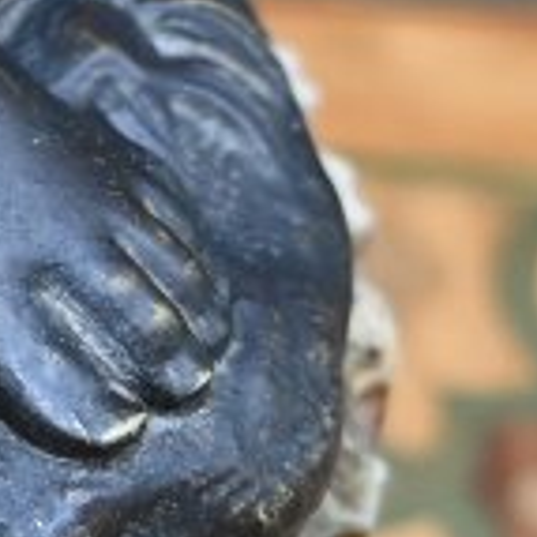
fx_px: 4033
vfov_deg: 7.6
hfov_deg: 7.0
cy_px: 64
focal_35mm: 230
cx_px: -898
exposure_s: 1/160
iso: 400
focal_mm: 21.5
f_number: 3.5
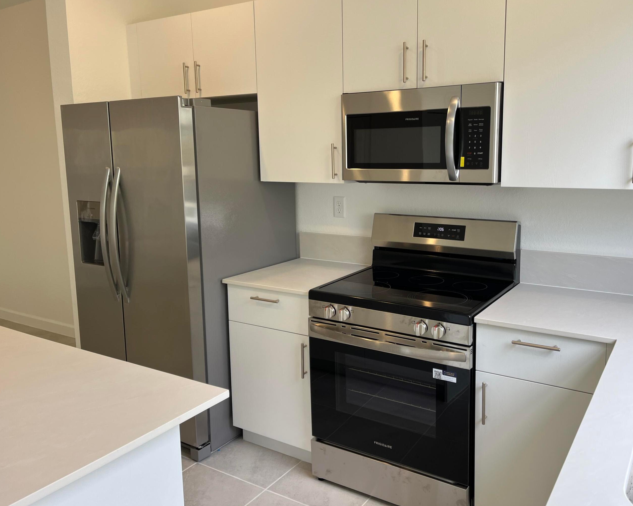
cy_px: 237
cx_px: 359
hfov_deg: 60.2
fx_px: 543
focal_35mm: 29
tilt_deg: -8.6
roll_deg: +1.0
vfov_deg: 49.9
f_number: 1.6
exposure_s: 1/120
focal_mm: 5.1
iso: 40
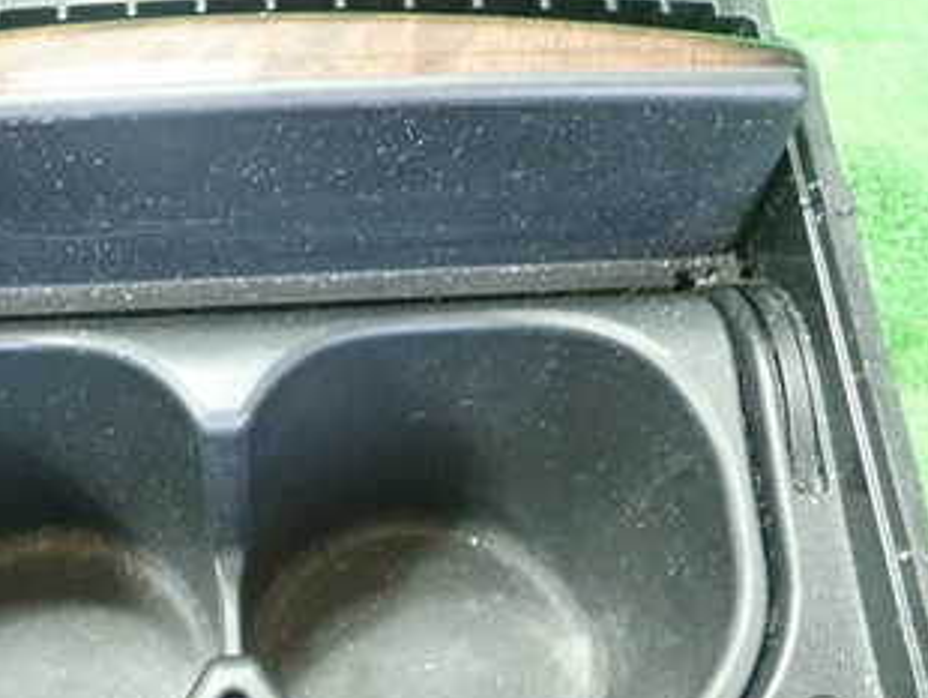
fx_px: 1556
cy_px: 458
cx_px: 222
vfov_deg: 25.2
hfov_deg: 32.5
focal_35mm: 58
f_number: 2.3
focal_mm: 5.5
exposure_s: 1/50
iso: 800
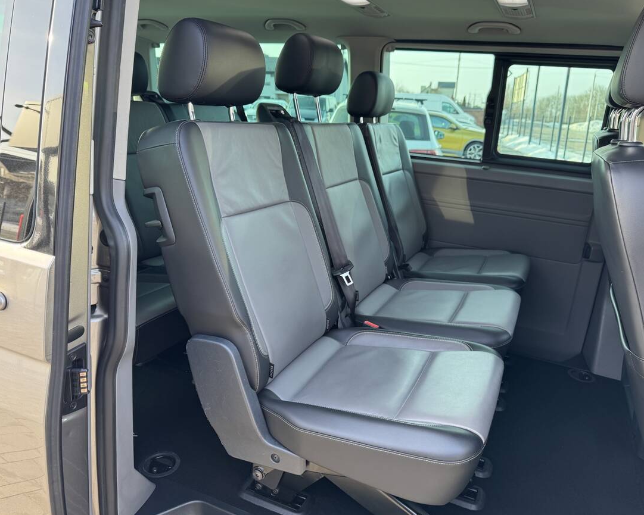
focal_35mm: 26
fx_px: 496
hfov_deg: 65.9
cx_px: 345
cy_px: 257
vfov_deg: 54.9
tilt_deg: -15.3
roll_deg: -2.5
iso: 100
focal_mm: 6.76
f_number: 1.78
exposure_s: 1/121
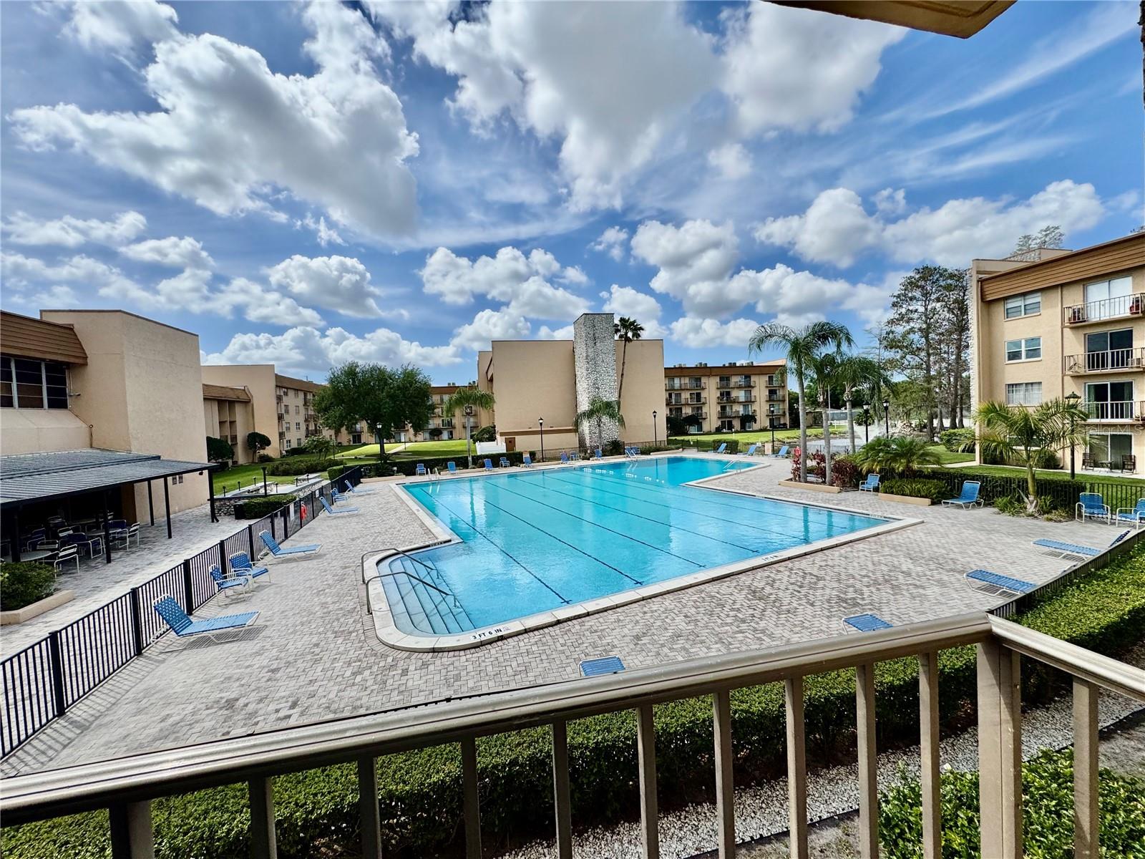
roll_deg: +1.9
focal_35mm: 14
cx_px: 572
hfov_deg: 102.1
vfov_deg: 85.7
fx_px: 463
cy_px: 430
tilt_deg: -1.4
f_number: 2.2
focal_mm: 2.22
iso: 50
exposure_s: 1/3390
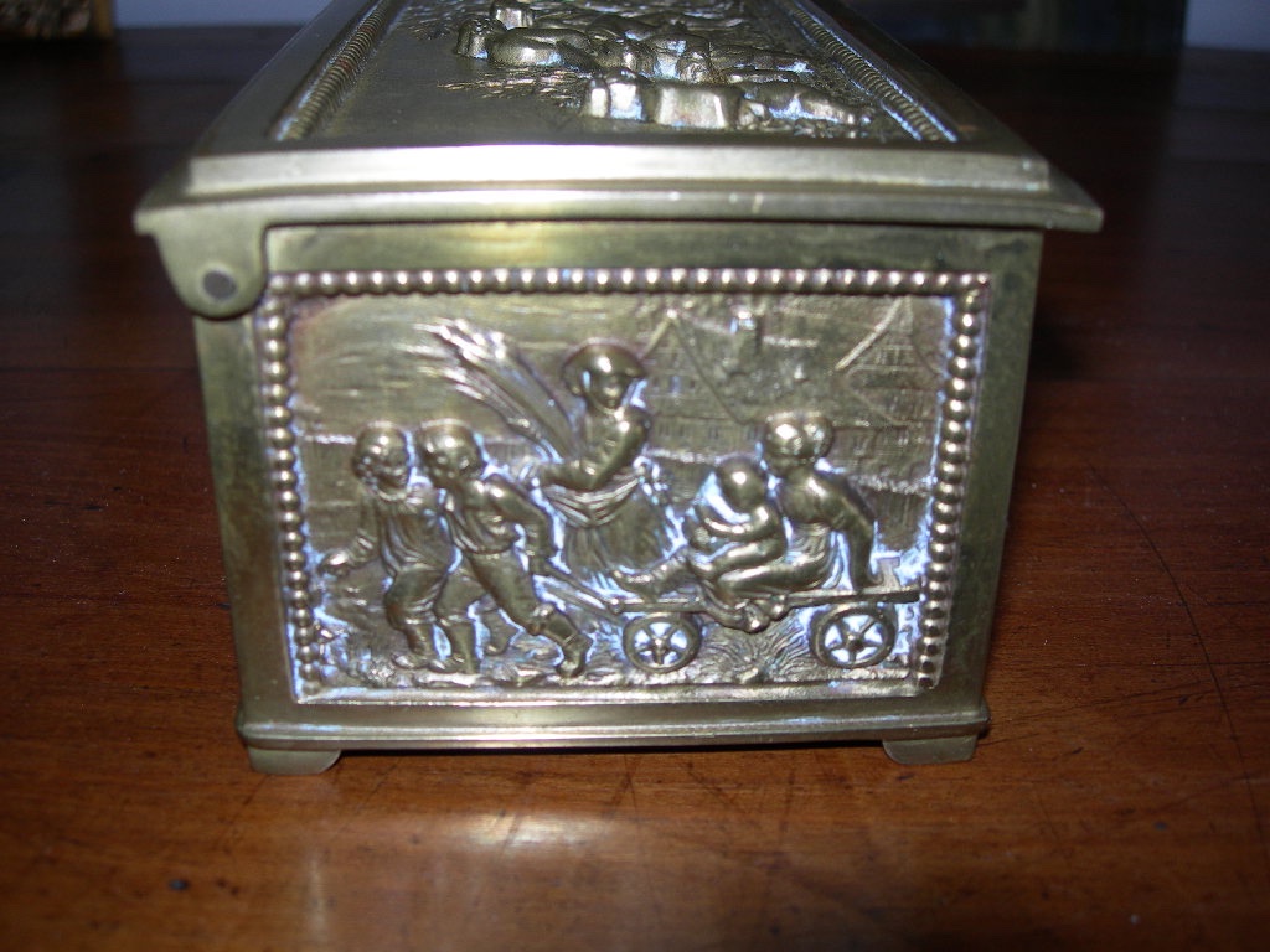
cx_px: 635
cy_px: 476
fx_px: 1394
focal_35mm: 38
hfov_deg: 49.0
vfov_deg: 37.7
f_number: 2.8
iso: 50
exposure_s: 1/60.1
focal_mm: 7.8
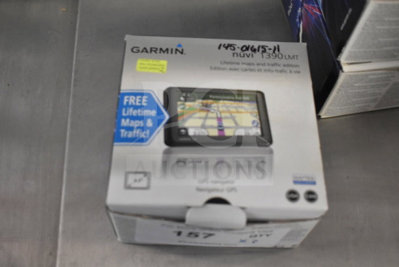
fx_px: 499
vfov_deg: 29.9
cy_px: 134
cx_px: 200
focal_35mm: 45
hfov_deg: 43.6
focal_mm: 30
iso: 4500
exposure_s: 1/50
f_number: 4.2
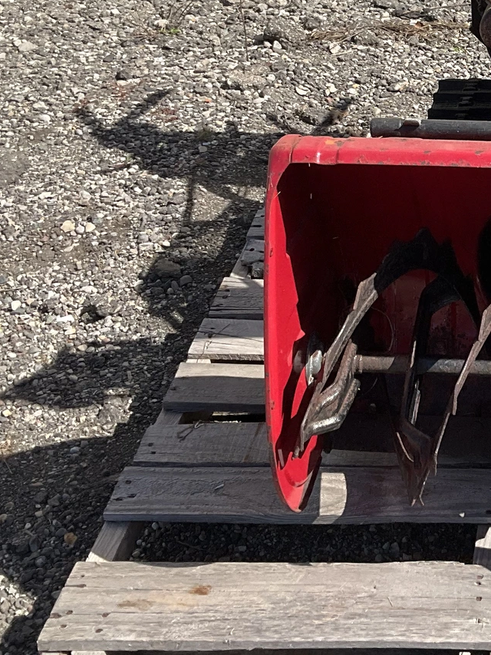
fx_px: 1286
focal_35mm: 68
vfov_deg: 27.9
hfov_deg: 20.5
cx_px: 555
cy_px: 125
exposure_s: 1/1577
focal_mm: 3
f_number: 1.8
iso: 25
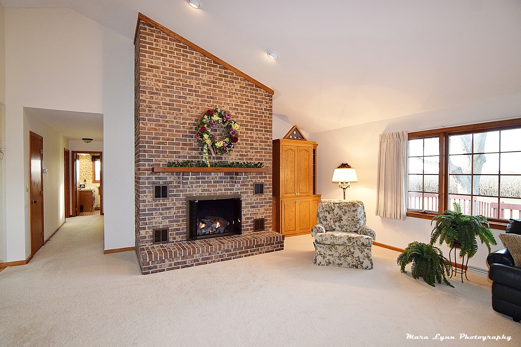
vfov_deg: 72.1
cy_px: 174
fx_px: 239
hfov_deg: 95.0
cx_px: 260
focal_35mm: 16
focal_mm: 11
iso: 800
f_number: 5.6
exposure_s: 1/125
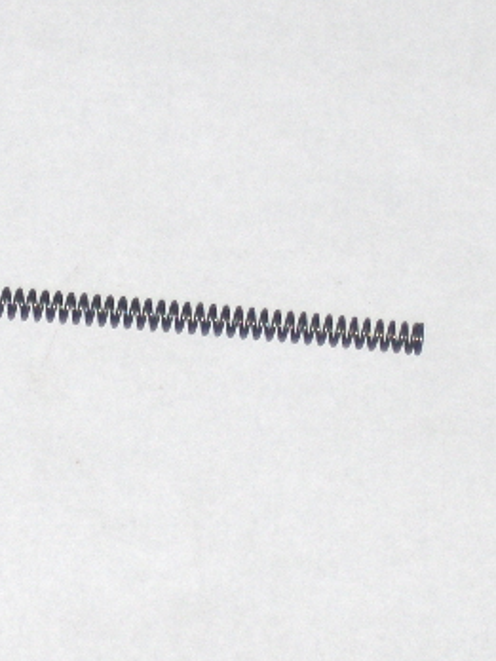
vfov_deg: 11.6
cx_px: -40
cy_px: 259
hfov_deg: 8.6
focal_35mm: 171
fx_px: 3267
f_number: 5
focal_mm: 22.5
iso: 100
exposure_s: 1/125
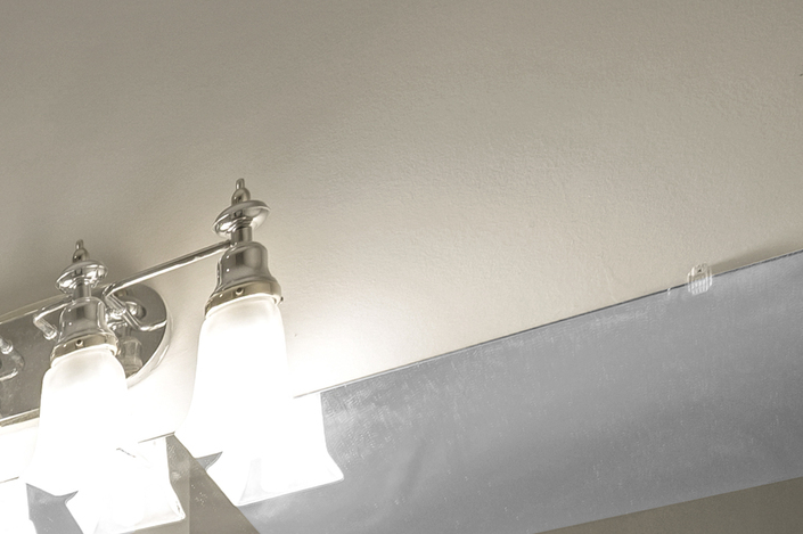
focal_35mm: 61
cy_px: 1141
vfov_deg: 15.9
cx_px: -624
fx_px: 1360
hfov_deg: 21.7
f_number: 7.1
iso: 320
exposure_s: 1/15
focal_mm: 14
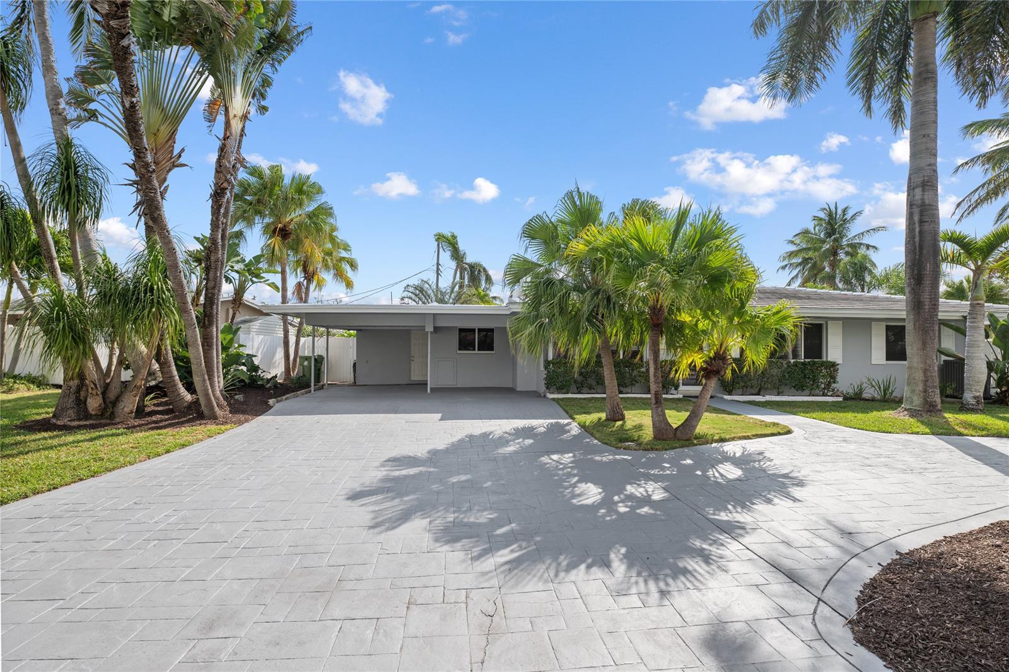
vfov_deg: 67.4
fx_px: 504
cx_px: 504
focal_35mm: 18
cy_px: 336
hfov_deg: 90.0
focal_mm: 18
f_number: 7.1
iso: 250
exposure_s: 1/320
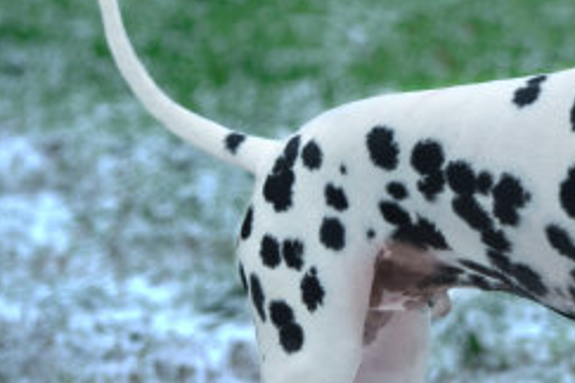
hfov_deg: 7.4
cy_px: 147
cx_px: 634
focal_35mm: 277
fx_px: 4424
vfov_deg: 5.0
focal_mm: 110
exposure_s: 1/250
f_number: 4
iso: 200
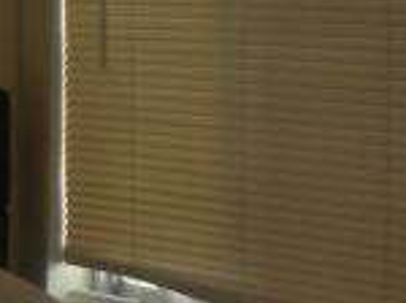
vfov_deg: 8.7
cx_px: -464
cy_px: 373
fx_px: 1979
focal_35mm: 169
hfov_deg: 10.5
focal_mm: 6.3
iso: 64
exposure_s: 1/77.1
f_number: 3.1
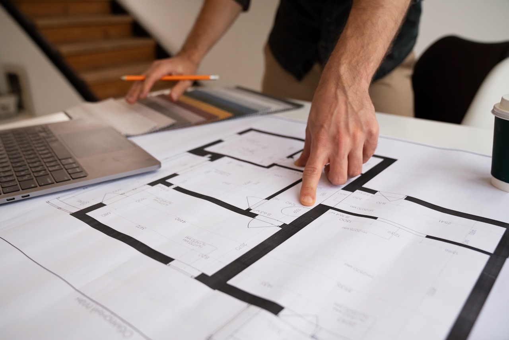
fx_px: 453
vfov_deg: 41.1
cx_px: 254
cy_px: 170
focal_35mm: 32
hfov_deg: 58.7
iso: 500
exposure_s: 1/160
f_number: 4
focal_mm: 32
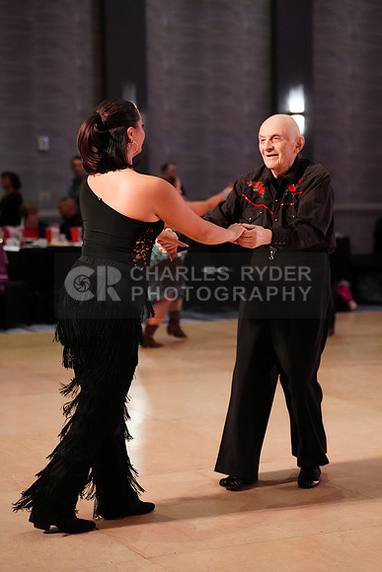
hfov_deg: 17.3
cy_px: 286
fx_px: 1257
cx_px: 191
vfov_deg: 25.7
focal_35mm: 79
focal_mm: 79
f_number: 2.8
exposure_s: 1/400
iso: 5000
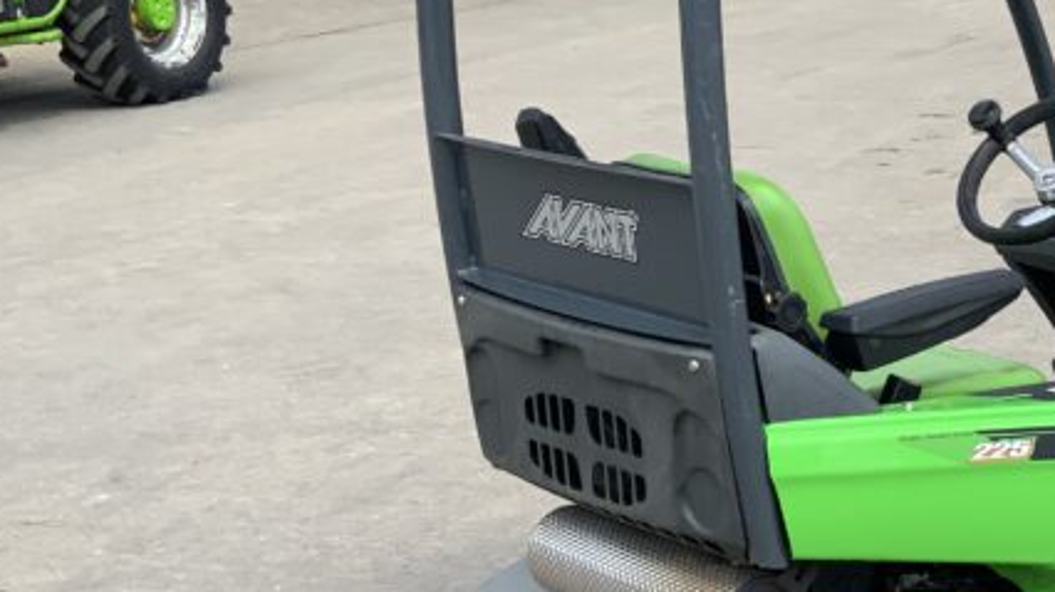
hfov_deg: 26.1
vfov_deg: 15.8
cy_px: 359
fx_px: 2125
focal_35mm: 76
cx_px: 1112
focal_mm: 3
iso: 16
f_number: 1.8
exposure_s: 1/997
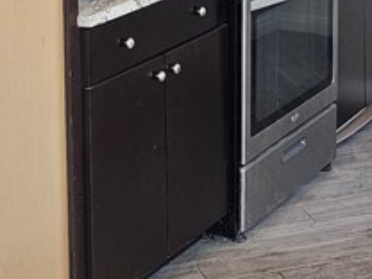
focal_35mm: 113
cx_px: 315
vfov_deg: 12.5
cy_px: -138
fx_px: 1214
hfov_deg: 17.2
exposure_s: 1/120
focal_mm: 6.3
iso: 200
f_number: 1.7
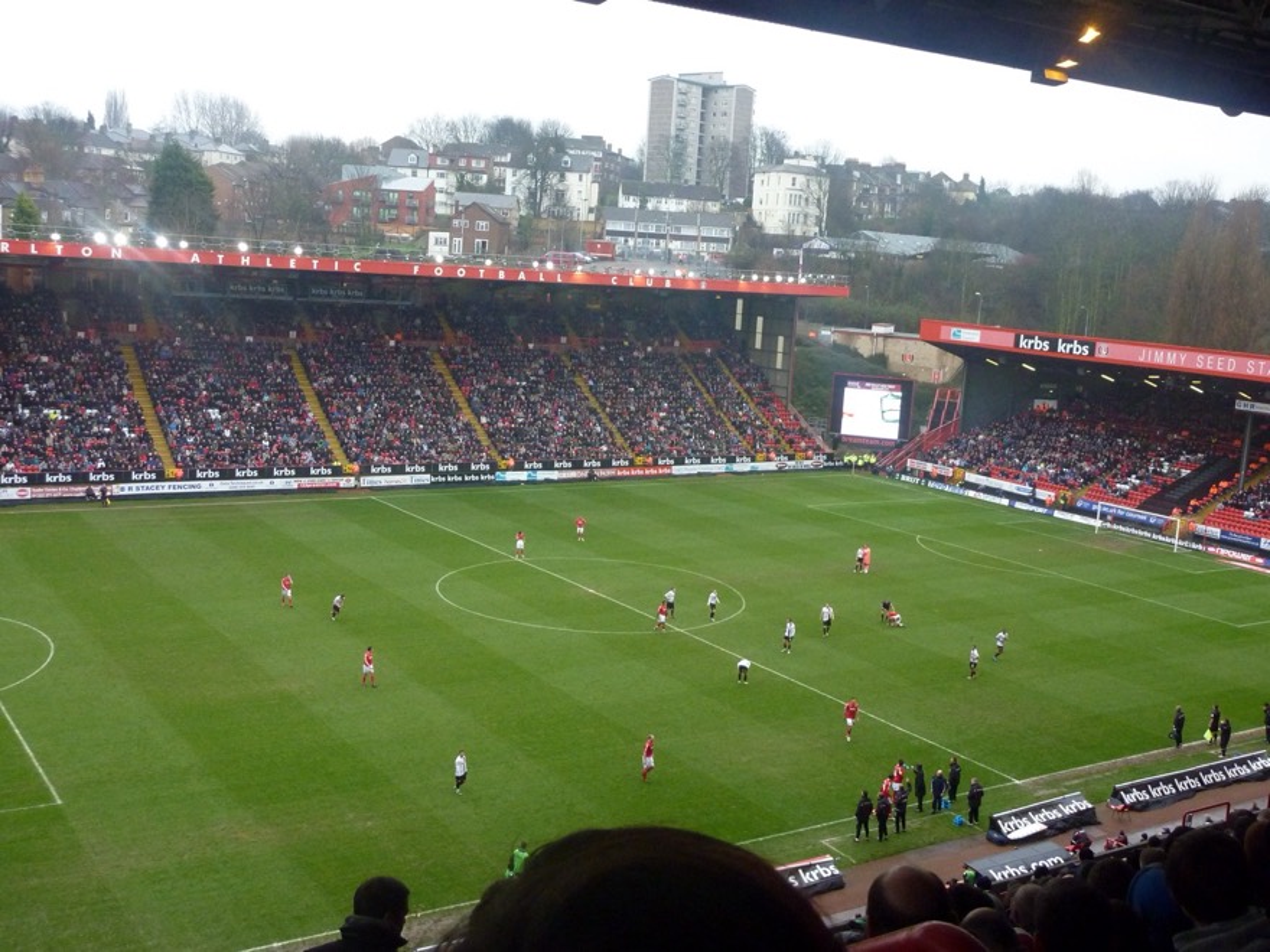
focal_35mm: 37
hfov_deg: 50.1
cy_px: 476
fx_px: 1357
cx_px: 635
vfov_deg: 38.7
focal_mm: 6.1
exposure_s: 1/160
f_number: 3.6
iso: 320
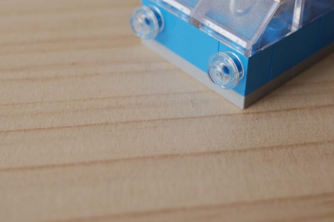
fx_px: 714
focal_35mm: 77
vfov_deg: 17.3
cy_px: -6
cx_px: 239
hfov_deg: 26.1
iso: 200
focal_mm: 20
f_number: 2.8
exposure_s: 1/500
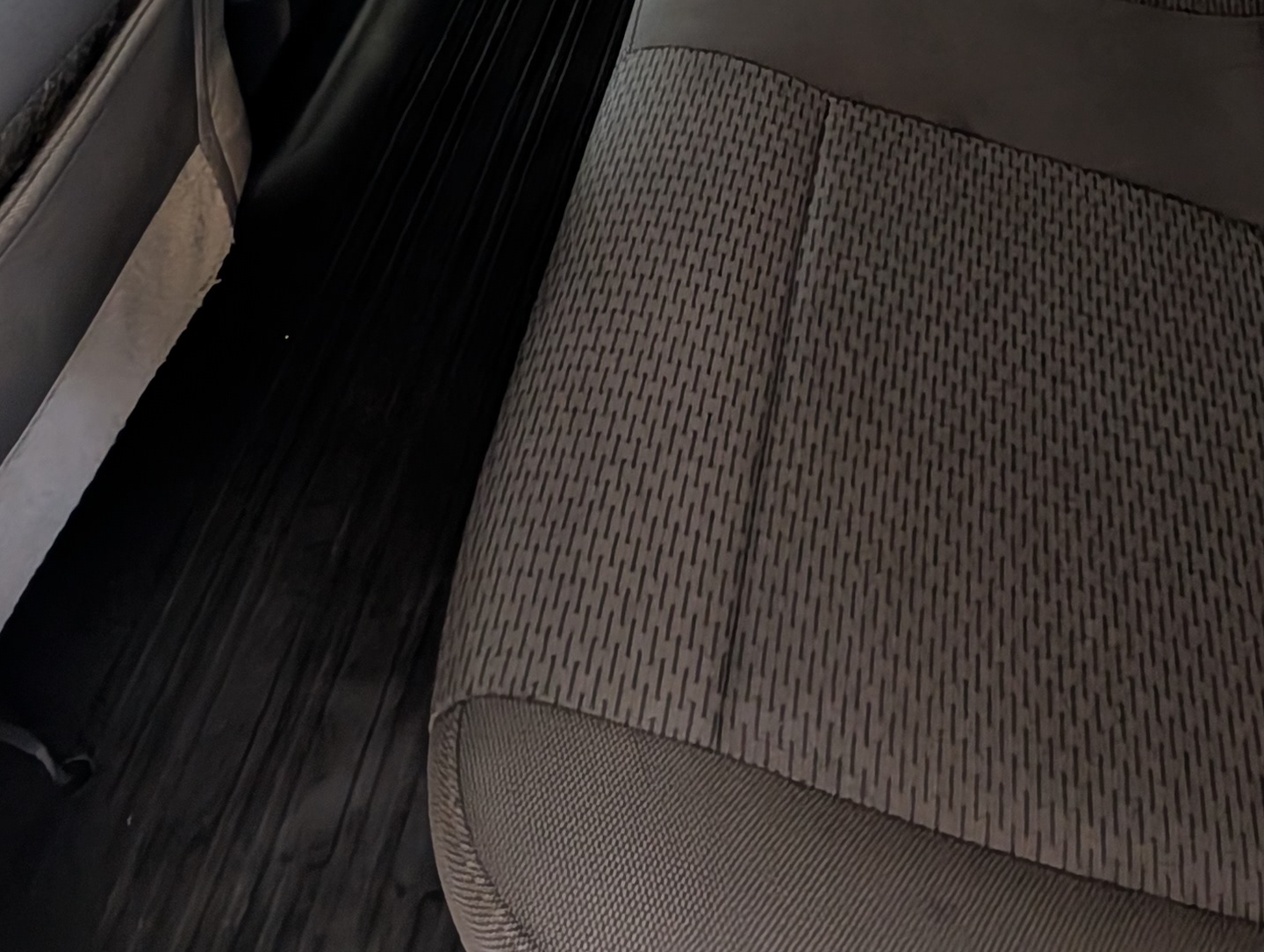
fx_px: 1243
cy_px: -380
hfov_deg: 53.9
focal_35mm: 34
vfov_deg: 30.0
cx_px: 626
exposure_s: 1/24
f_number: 1.7
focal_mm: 2.02
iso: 260
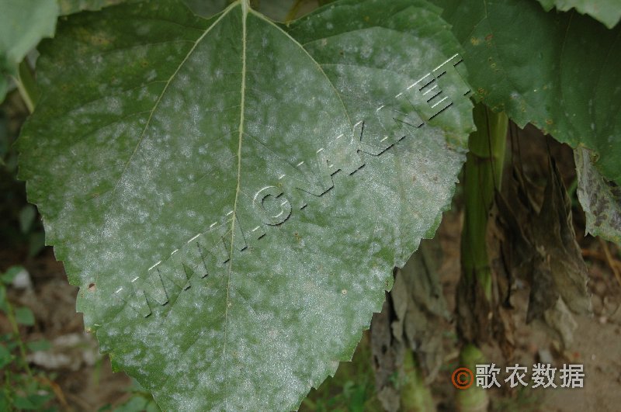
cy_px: 206
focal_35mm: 46
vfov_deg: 28.9
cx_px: 310
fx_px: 801
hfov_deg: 42.4
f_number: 4
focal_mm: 31
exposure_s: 1/160
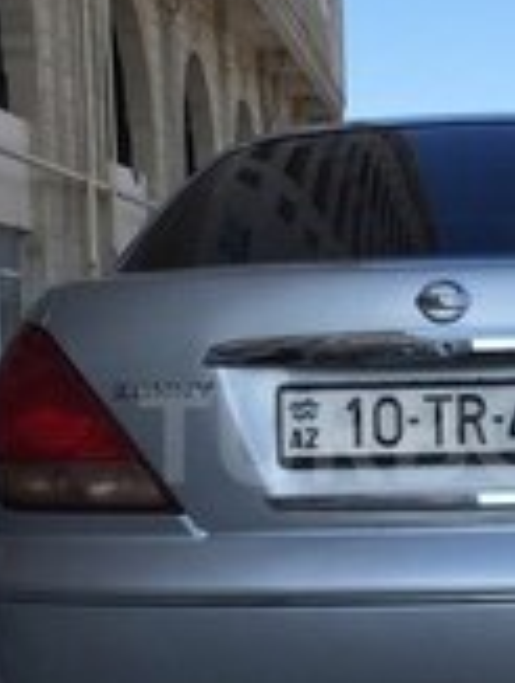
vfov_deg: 22.1
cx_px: 461
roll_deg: +2.2
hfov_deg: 16.6
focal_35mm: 88
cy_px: 436
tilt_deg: -3.3
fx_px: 1739
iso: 32
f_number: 2.2
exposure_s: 1/1522
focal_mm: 4.15
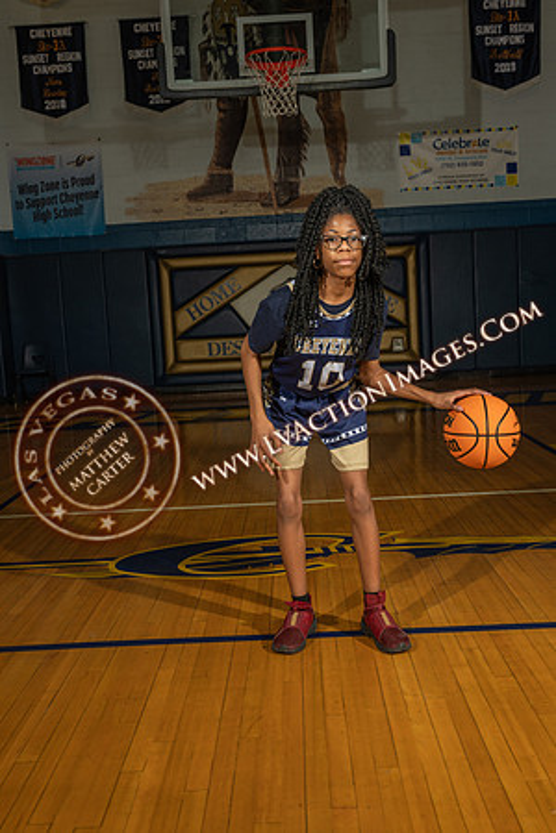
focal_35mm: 38
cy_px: 416
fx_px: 880
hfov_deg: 35.1
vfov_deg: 50.7
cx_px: 278
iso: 160
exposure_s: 1/200
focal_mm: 38
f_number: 7.1
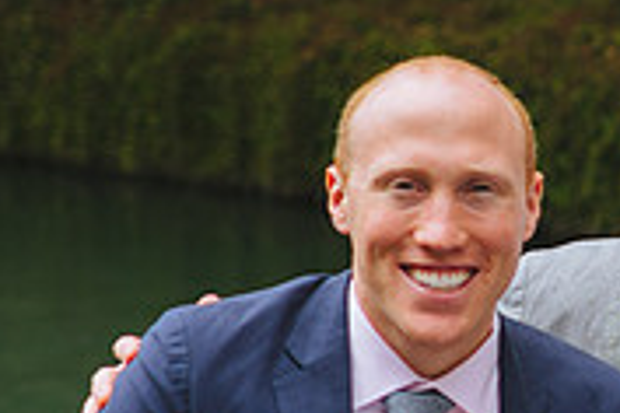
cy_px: 345
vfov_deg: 9.7
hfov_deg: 13.7
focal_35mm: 141
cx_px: 932
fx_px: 2428
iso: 100
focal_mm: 35
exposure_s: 1/1600
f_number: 2.2
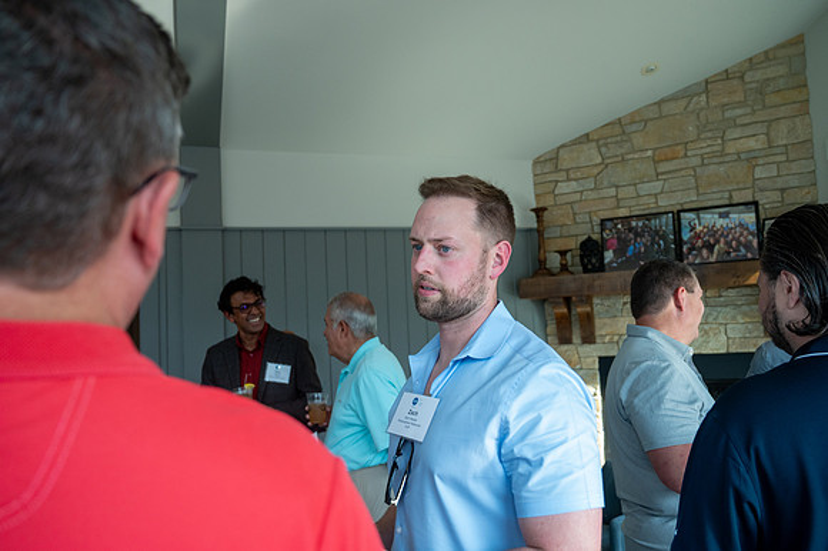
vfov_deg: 43.6
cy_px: 276
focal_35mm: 30
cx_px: 414
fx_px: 690
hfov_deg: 62.0
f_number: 4
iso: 1600
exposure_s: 1/640
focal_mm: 30
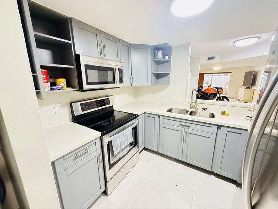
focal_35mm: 14
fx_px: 112
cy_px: 104
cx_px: 139
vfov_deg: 85.7
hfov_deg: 102.1
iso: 800
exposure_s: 1/60
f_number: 2.2
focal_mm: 2.22
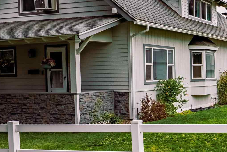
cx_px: 231
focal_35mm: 63
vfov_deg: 21.5
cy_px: 96
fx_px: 397
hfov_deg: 29.6
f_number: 8
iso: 400
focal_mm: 21
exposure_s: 1/8000
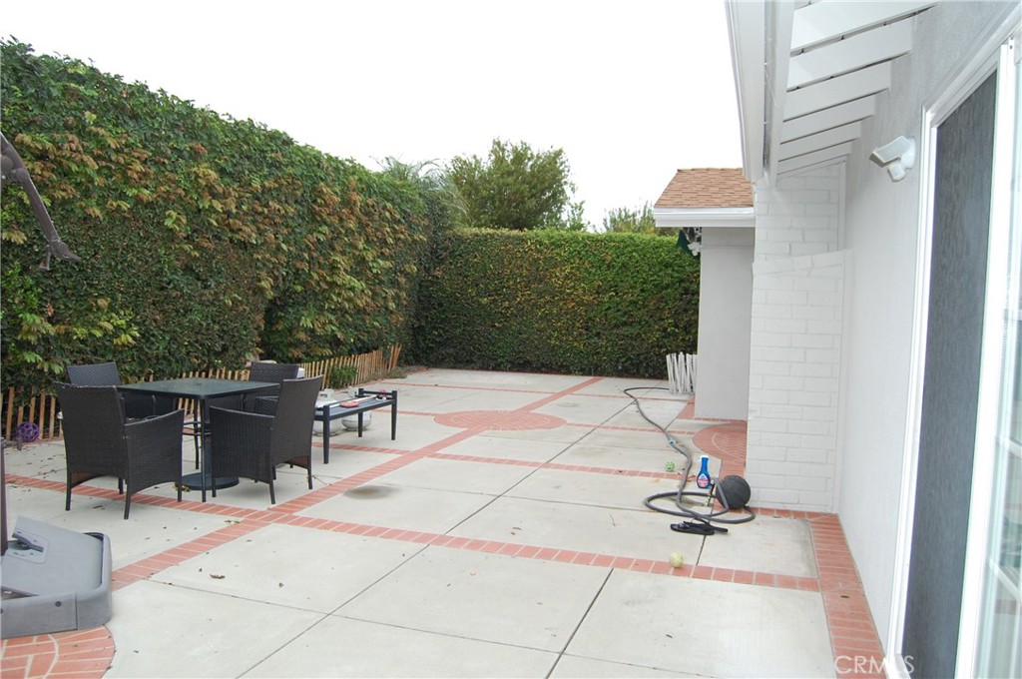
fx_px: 766
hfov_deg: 67.4
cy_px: 340
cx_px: 511
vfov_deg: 47.8
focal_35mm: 27
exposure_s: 1/500
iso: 320
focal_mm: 18
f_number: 5.6
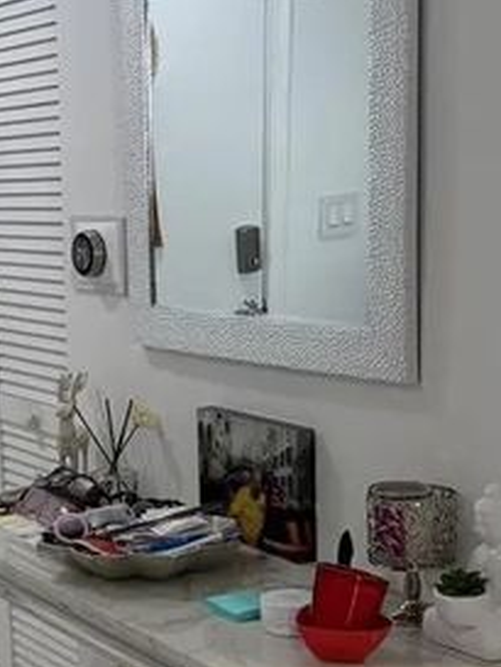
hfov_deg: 18.8
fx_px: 1446
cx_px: -66
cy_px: 451
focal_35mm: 75
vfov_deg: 25.8
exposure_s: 1/208
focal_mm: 6.76
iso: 160
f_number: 1.78
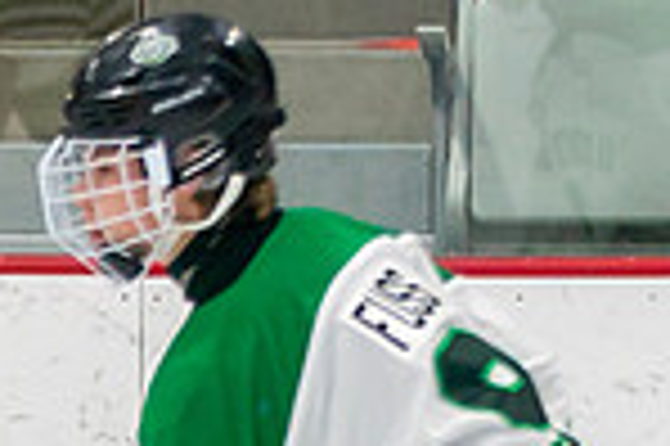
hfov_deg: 1.9
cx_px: -981
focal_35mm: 1080
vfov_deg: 1.3
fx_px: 20078
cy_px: 1079
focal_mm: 120
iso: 640
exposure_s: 1/640
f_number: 3.2
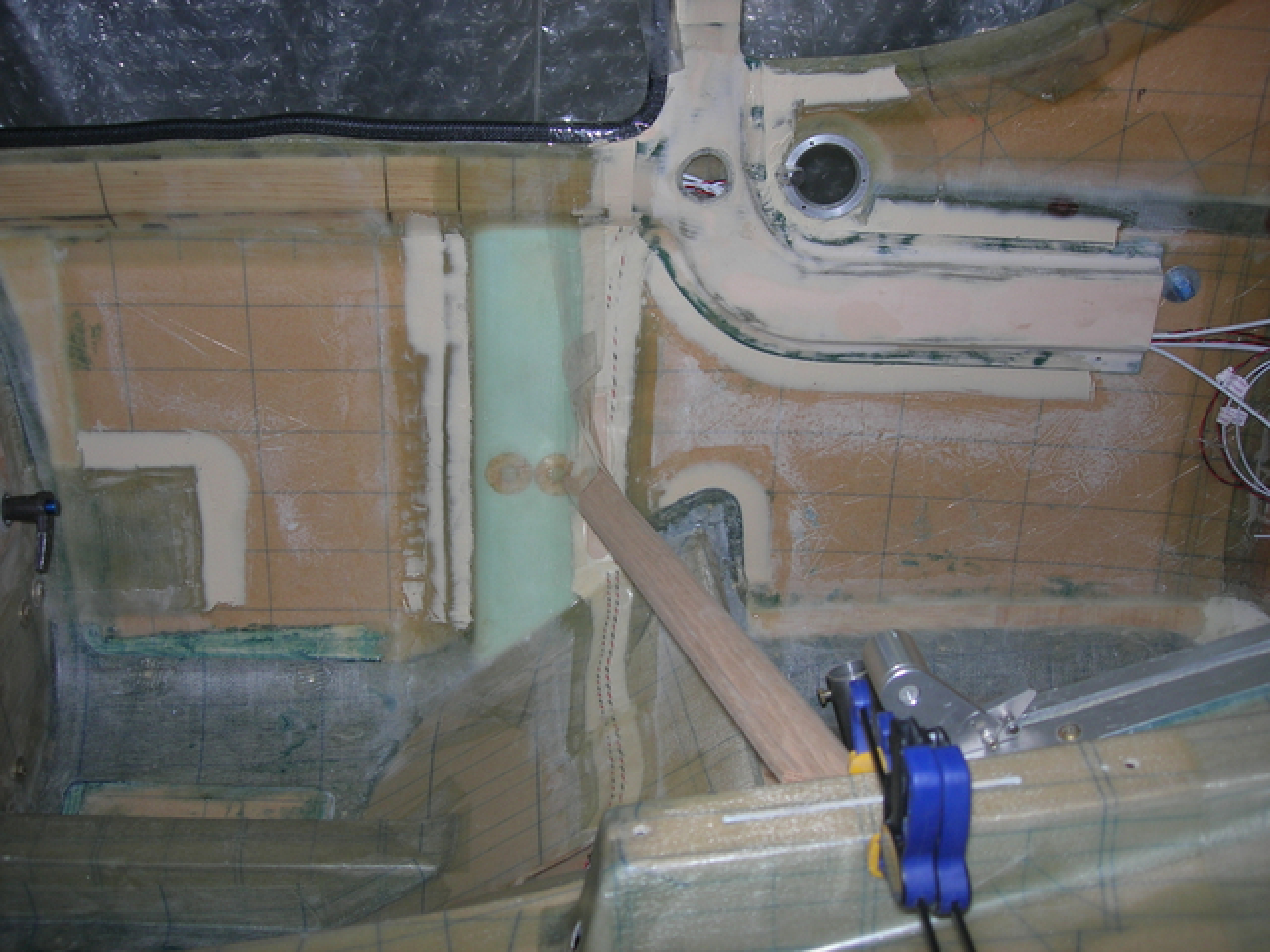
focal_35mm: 38
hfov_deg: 49.0
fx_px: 1394
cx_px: 635
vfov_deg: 37.7
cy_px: 476
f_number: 2.8
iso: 64
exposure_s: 1/60.1
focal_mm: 7.8
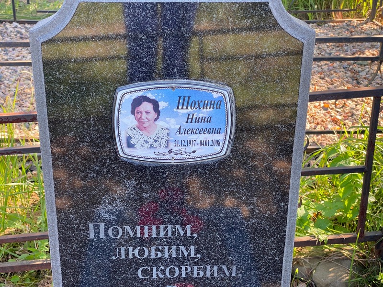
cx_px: 192
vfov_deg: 28.0
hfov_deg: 36.8
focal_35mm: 52
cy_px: 144
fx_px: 575
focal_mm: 6
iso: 25
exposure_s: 1/122
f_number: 2
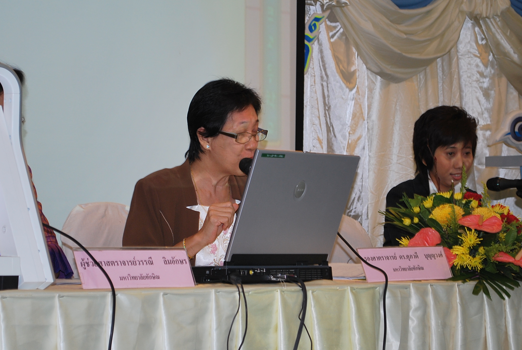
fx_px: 1431
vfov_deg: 13.9
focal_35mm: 99
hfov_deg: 20.7
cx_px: 253
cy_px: 160
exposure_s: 1/13
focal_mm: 55
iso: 200
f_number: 5.6
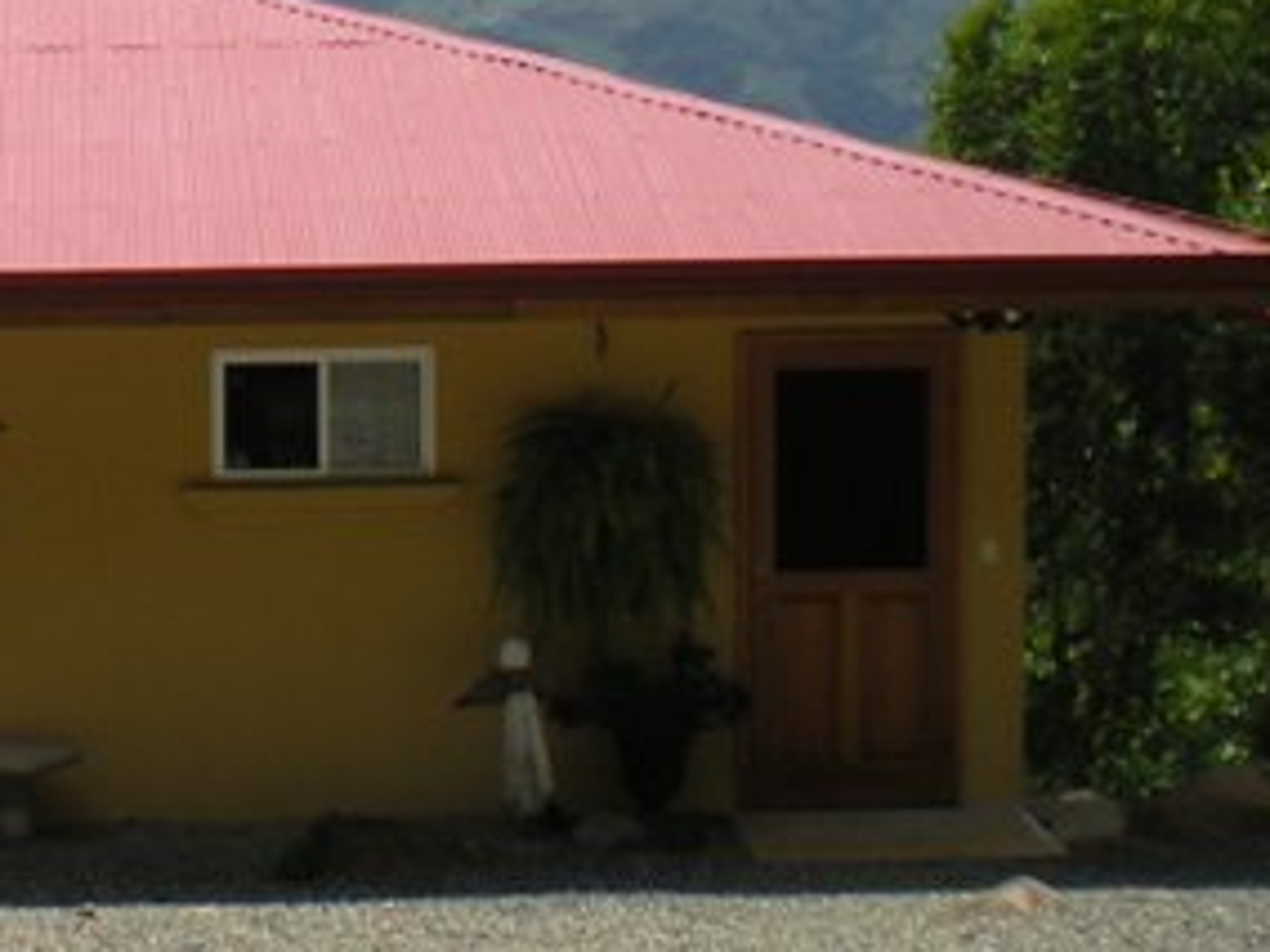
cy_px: 246
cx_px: 36
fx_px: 3926
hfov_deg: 18.0
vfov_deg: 13.8
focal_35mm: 107
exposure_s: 1/648
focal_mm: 6.3
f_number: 4.6
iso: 64
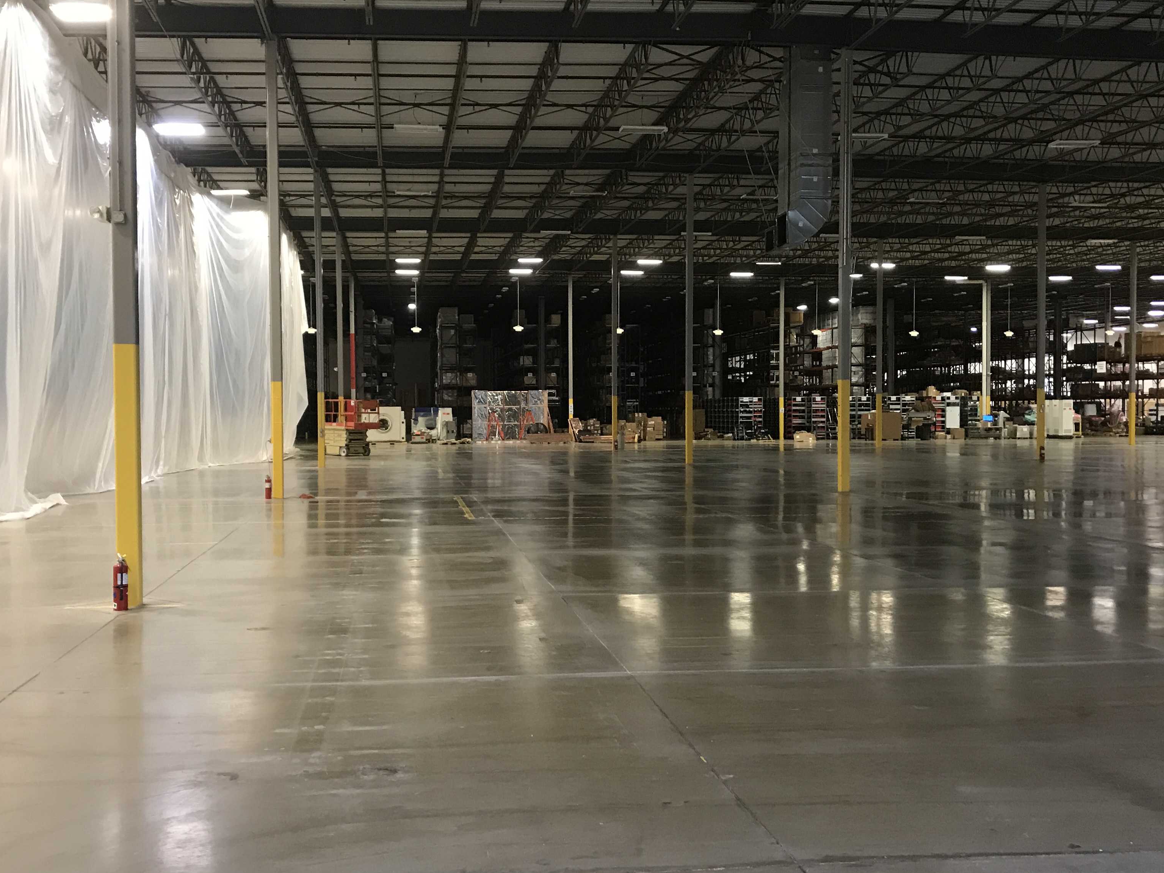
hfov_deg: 50.1
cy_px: 459
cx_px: 536
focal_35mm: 37
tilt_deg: -1.4
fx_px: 1244
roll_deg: +0.4
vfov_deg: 38.7
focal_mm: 3.99
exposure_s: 1/15
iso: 64
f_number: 1.8
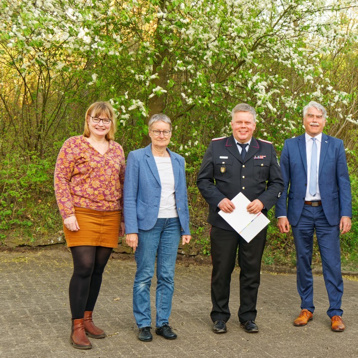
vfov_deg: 25.8
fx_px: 782
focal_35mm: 67
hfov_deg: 24.9
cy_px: 208
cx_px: 335
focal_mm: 27
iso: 200
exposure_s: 1/160
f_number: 4
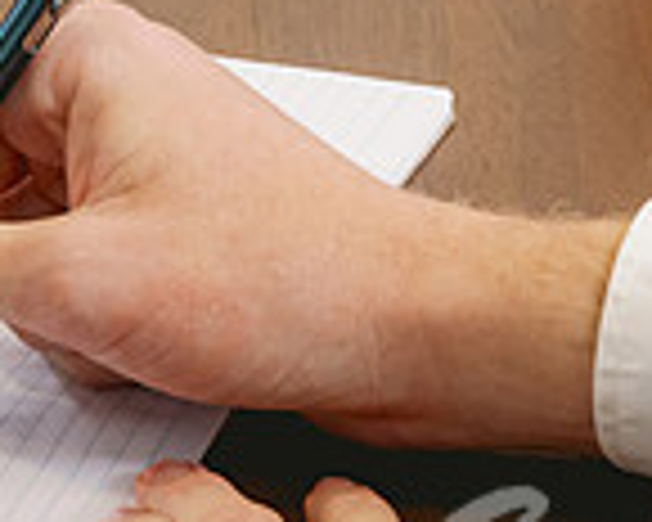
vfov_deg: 5.7
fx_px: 5268
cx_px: 529
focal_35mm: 273
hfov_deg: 7.1
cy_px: 39
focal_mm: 57
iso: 1000
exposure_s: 1/160
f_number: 7.1
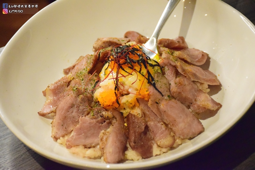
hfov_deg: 17.1
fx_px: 850
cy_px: 85
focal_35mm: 120
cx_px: 128
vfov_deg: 11.4
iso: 12800
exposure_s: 1/80
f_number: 5.3
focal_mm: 80
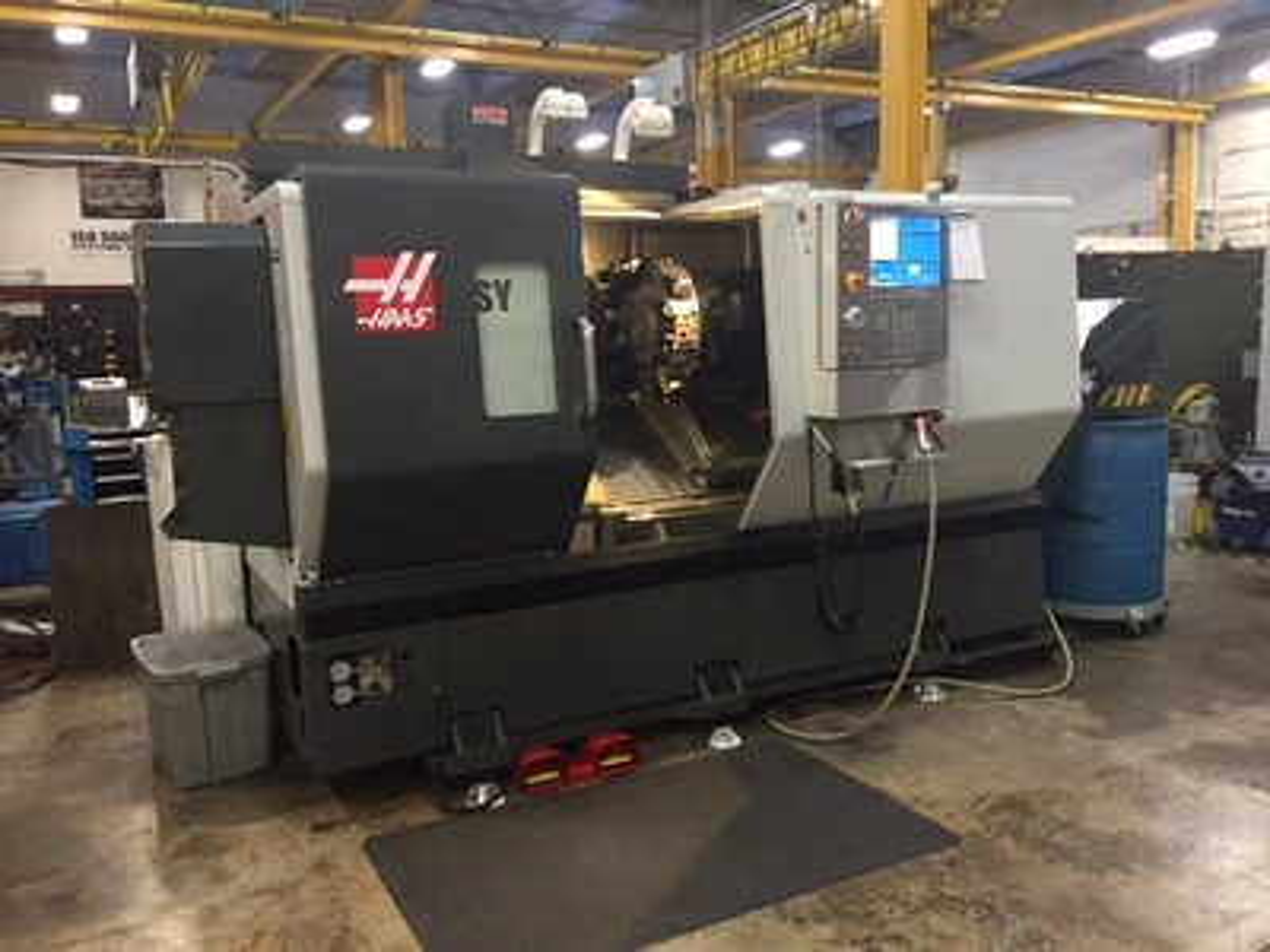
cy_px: 476
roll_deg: +1.0
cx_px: 635
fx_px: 1064
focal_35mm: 29
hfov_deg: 61.7
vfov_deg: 48.2
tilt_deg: -7.1
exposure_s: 1/30
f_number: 2.2
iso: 125
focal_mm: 4.15
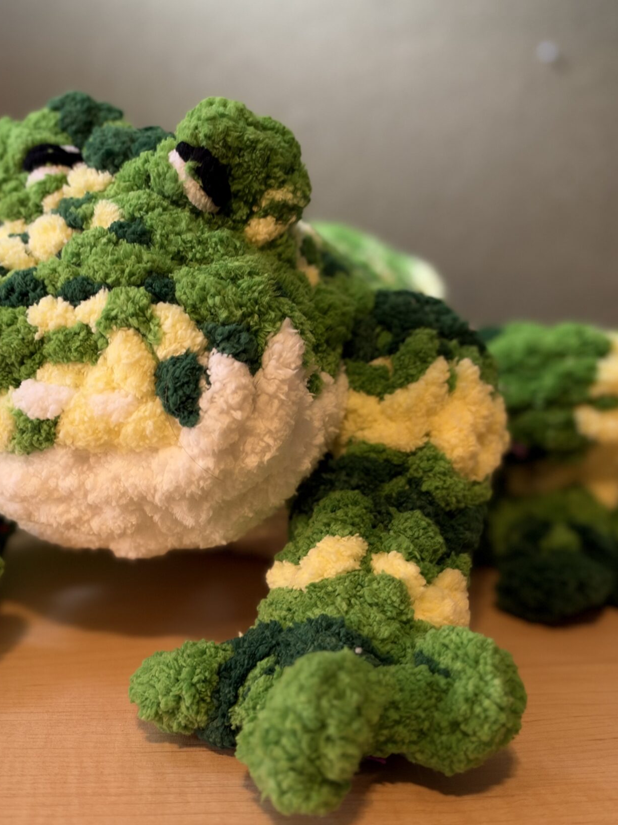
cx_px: 202
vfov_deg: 44.8
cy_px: 409
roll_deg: -1.3
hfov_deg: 34.0
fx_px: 1000
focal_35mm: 42
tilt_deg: -12.6
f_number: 1.48
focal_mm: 6.93
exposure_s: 1/60
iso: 200
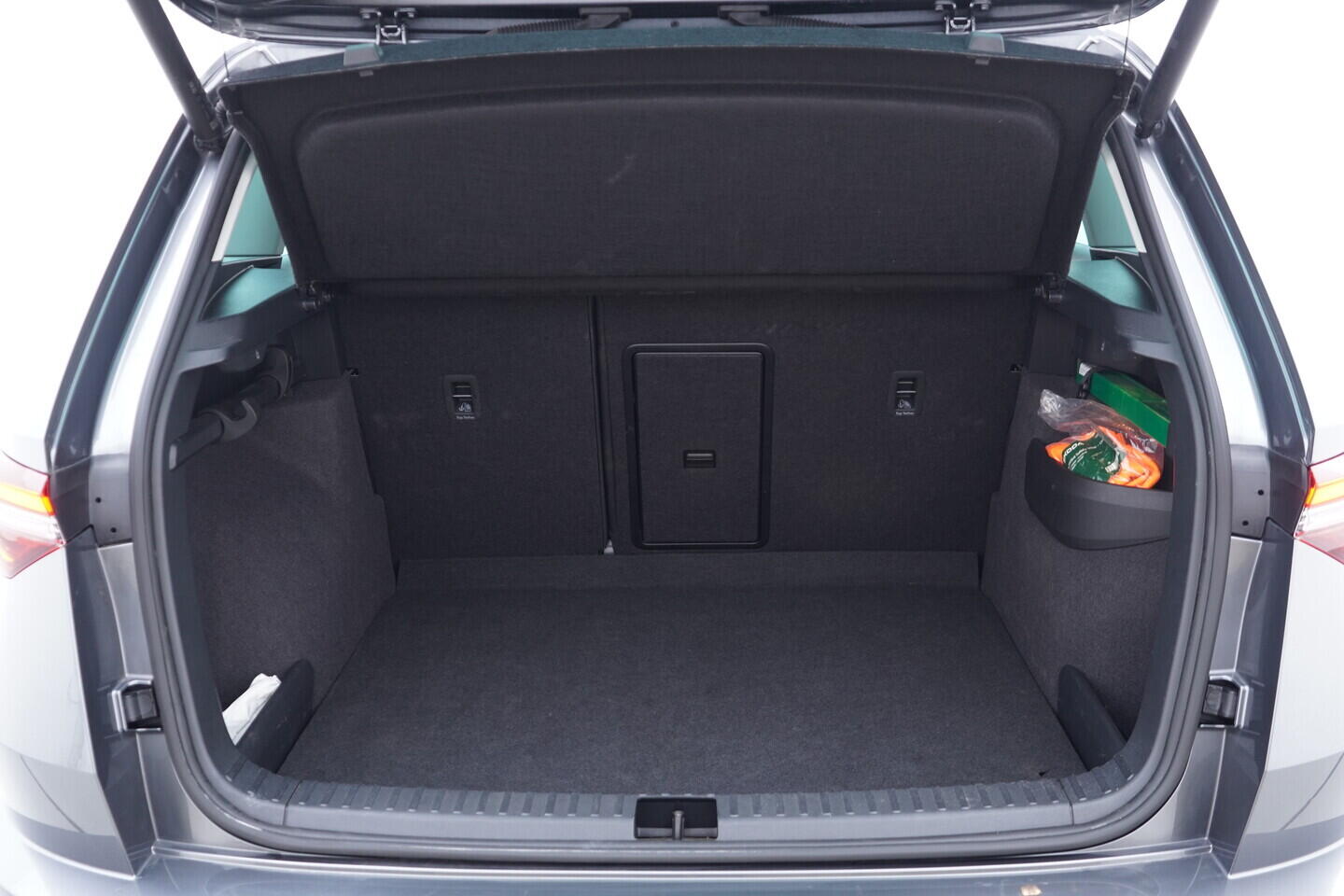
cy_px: 448
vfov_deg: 36.9
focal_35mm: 36
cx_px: 672
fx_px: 1344
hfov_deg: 53.1
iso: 400
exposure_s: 1/40
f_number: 2.8
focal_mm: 24
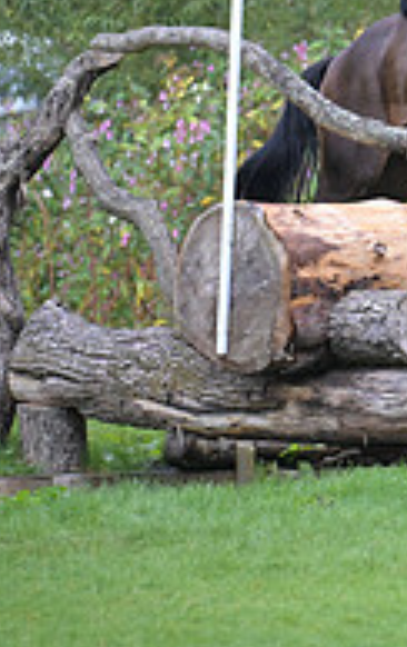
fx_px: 10743
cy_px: 38
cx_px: 887
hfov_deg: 2.2
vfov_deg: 3.4
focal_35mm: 608
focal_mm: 200
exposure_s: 1/1000
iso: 2500
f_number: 3.2
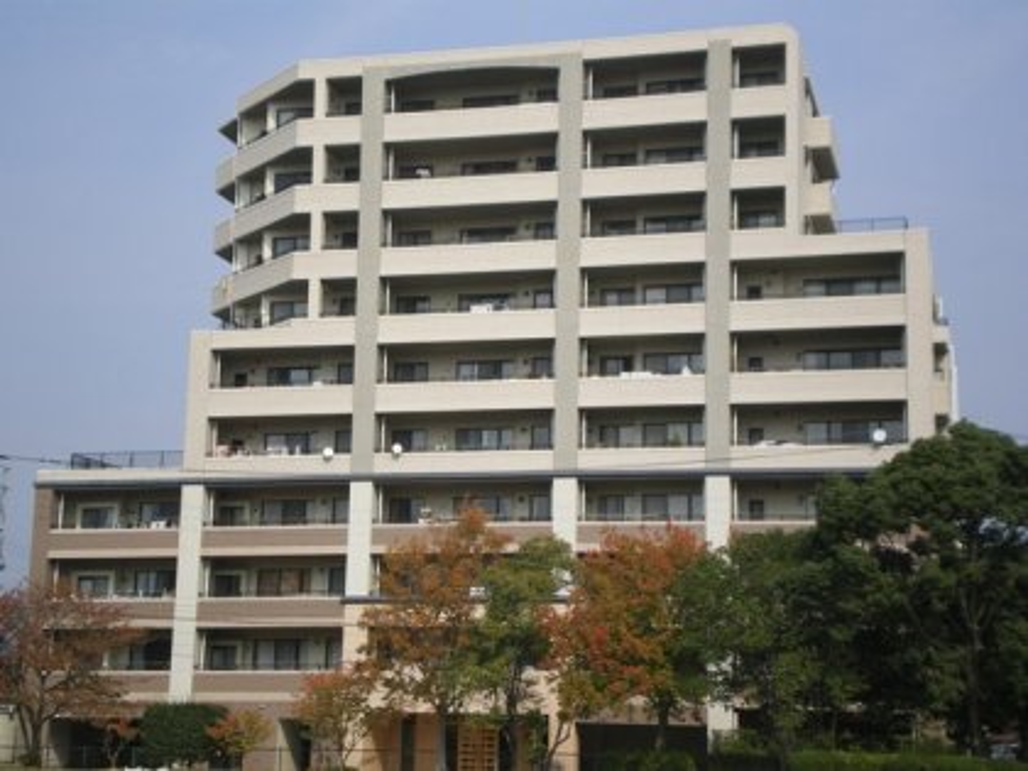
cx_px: 514
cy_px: 386
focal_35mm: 62
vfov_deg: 23.7
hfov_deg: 31.2
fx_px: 1841
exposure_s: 1/250
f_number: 5.9
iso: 64
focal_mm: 10.3
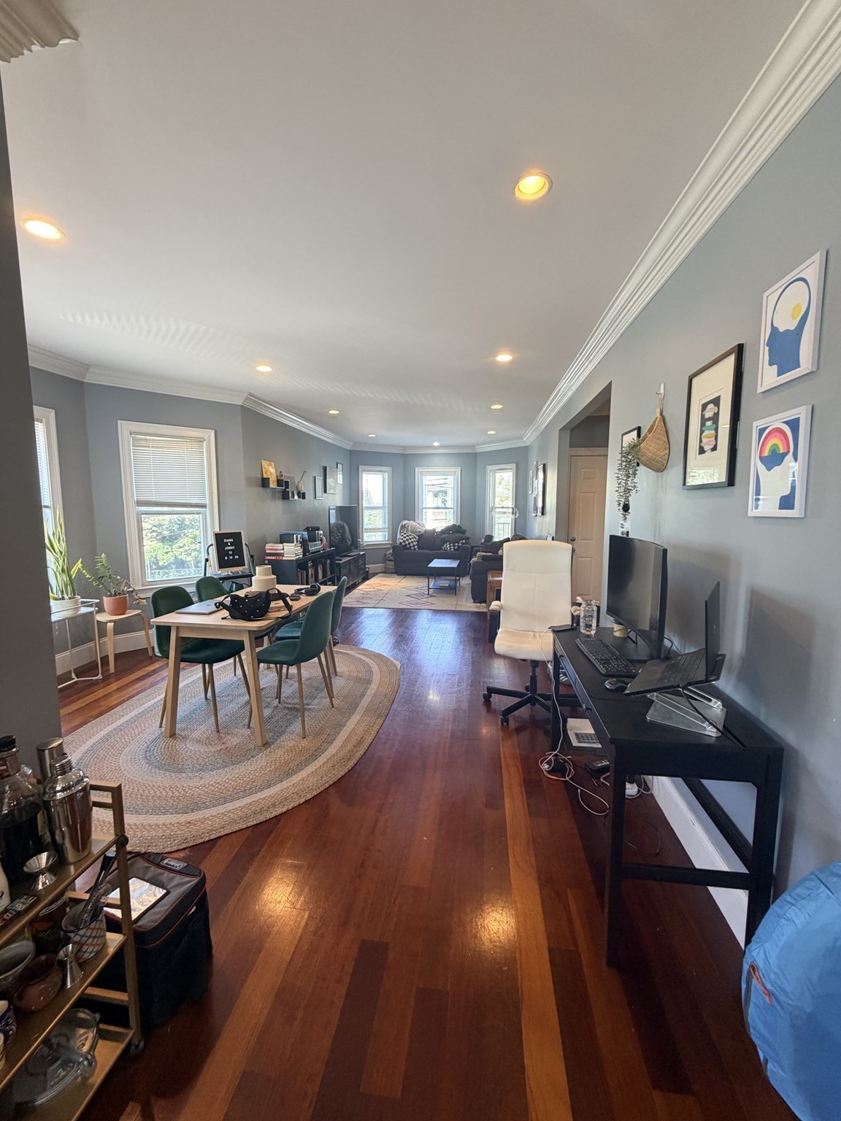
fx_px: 454
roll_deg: +1.0
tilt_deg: -6.2
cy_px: 560
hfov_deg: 85.7
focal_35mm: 14
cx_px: 420
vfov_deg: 102.1
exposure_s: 1/60
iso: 200
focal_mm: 2.22
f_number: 2.2
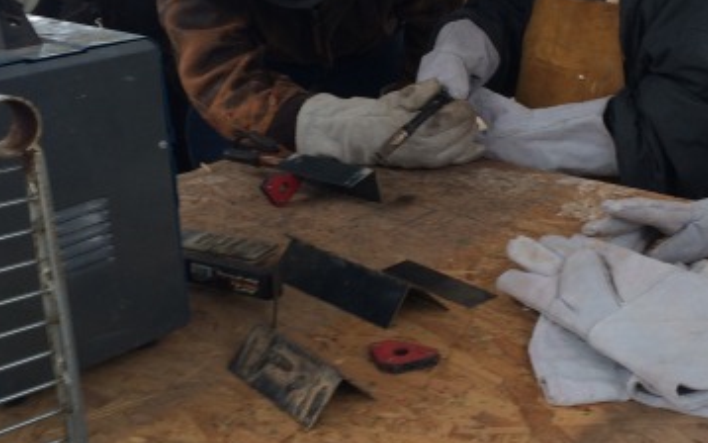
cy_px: 105
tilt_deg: -20.5
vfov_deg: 23.3
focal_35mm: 55
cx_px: 437
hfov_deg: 36.7
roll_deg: +4.7
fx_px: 1062
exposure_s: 1/60
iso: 40
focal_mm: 4.15
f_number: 2.2
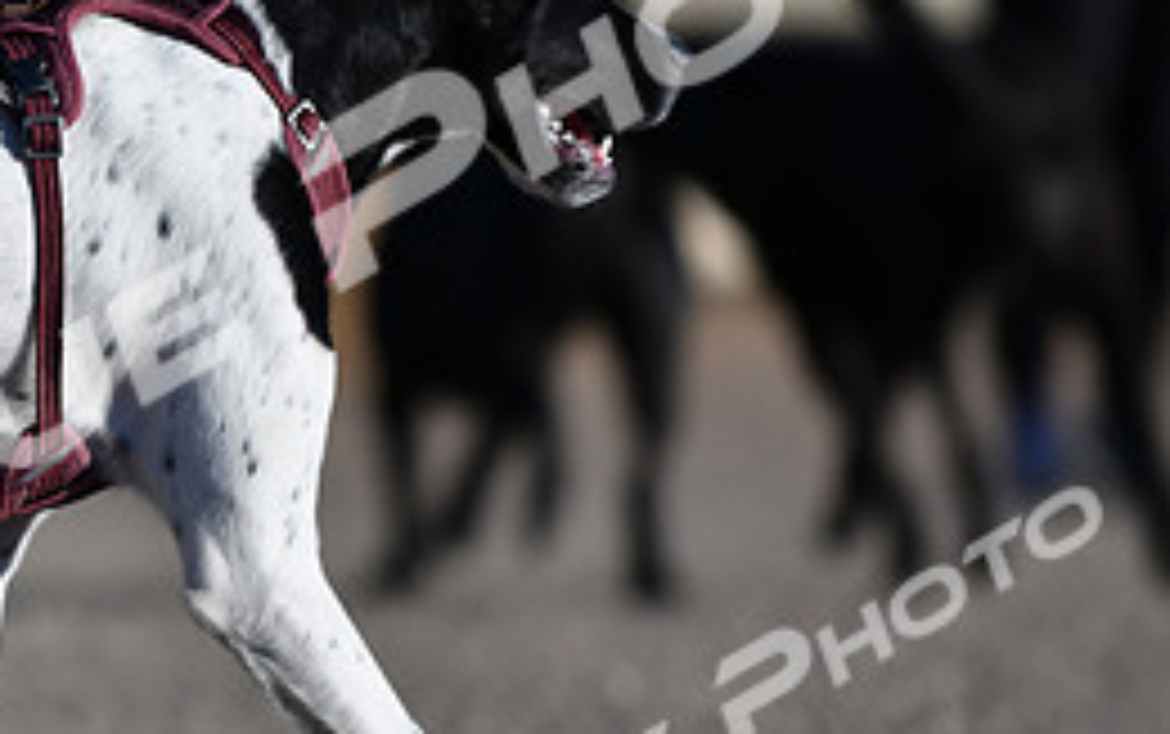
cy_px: 358
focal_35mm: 681
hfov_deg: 3.1
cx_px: 54
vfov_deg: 1.9
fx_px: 21733
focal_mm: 200
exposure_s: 1/4000
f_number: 2.8
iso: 110
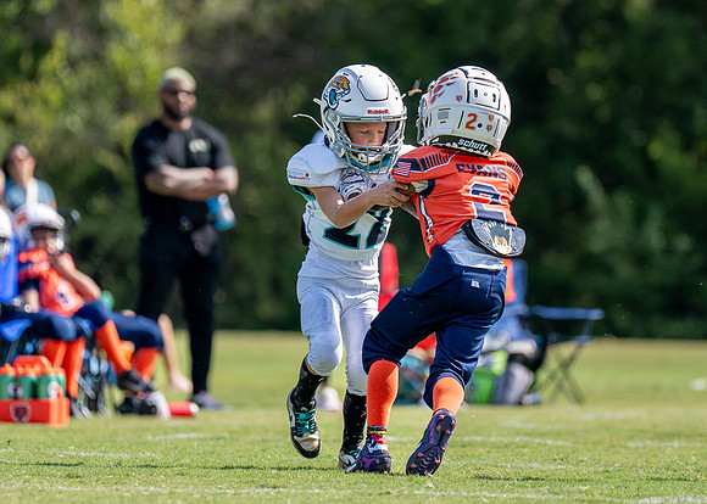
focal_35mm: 470
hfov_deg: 4.3
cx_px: 359
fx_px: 9436
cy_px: 184
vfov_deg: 3.1
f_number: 2.8
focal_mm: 200
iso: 200
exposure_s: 1/2500
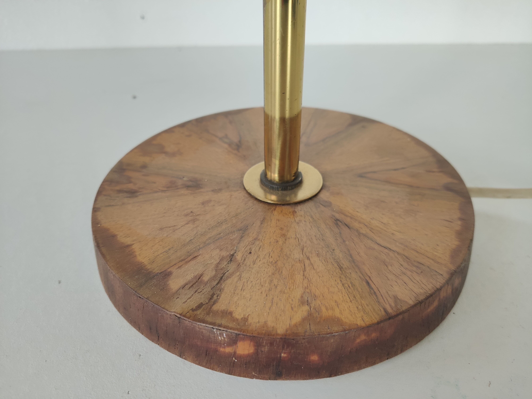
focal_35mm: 26
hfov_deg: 67.3
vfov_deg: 53.1
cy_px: 200
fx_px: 400
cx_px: 266
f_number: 1.75
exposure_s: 1/100
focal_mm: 4.75
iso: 126
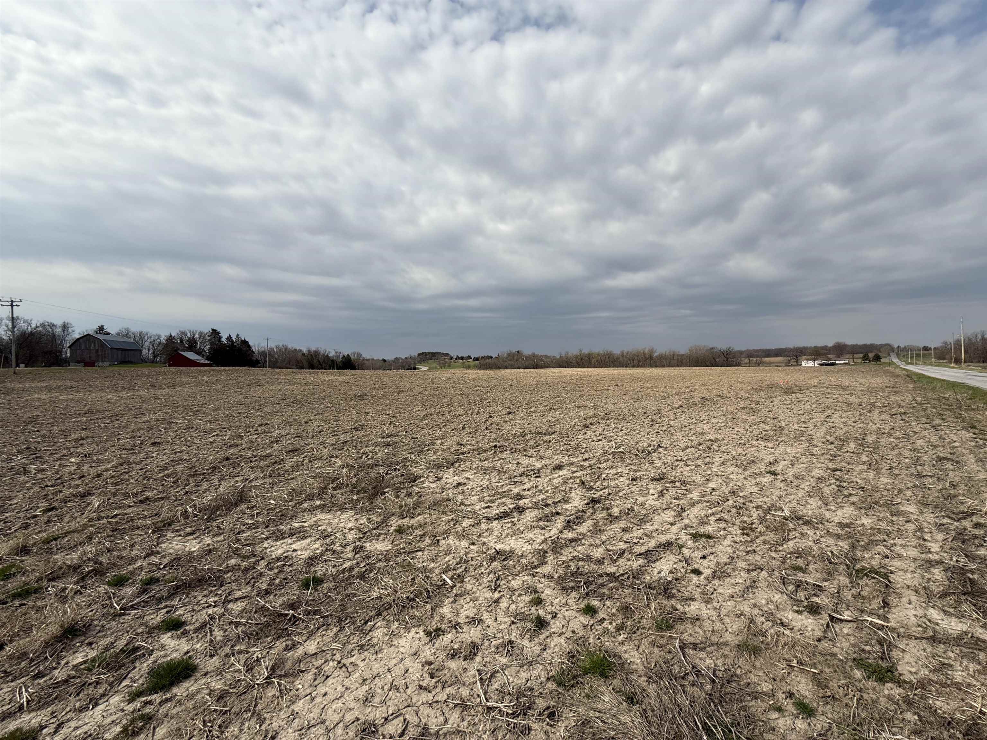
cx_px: 494
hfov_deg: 102.1
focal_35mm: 14
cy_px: 370
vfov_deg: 85.7
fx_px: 399
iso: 50
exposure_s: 1/3663
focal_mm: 2.22
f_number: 2.2
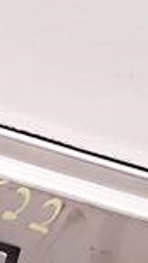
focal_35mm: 128
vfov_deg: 15.6
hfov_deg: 9.4
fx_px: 894
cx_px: 17
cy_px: 383
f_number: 1.9
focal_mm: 2.91
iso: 100
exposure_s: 1/100
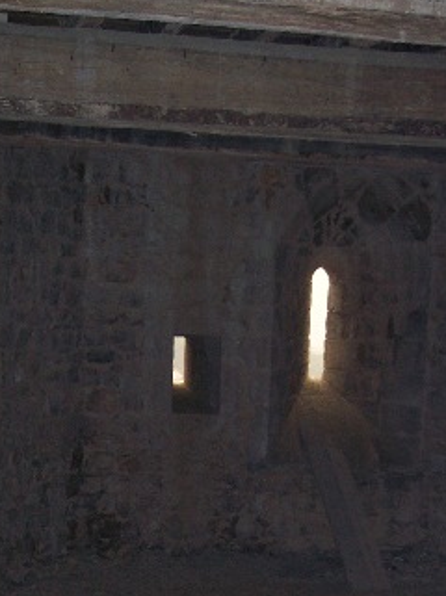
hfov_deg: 20.7
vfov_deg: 26.8
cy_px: 501
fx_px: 1222
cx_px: 226
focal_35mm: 71
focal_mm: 8
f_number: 2.8
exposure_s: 1/30
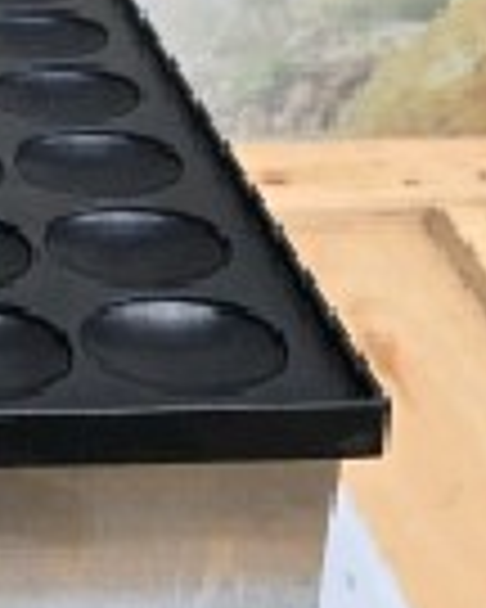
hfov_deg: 14.2
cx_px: -288
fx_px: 1798
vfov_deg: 19.2
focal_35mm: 100
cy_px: 270
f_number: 1.7
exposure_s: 1/182
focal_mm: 6.3
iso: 16
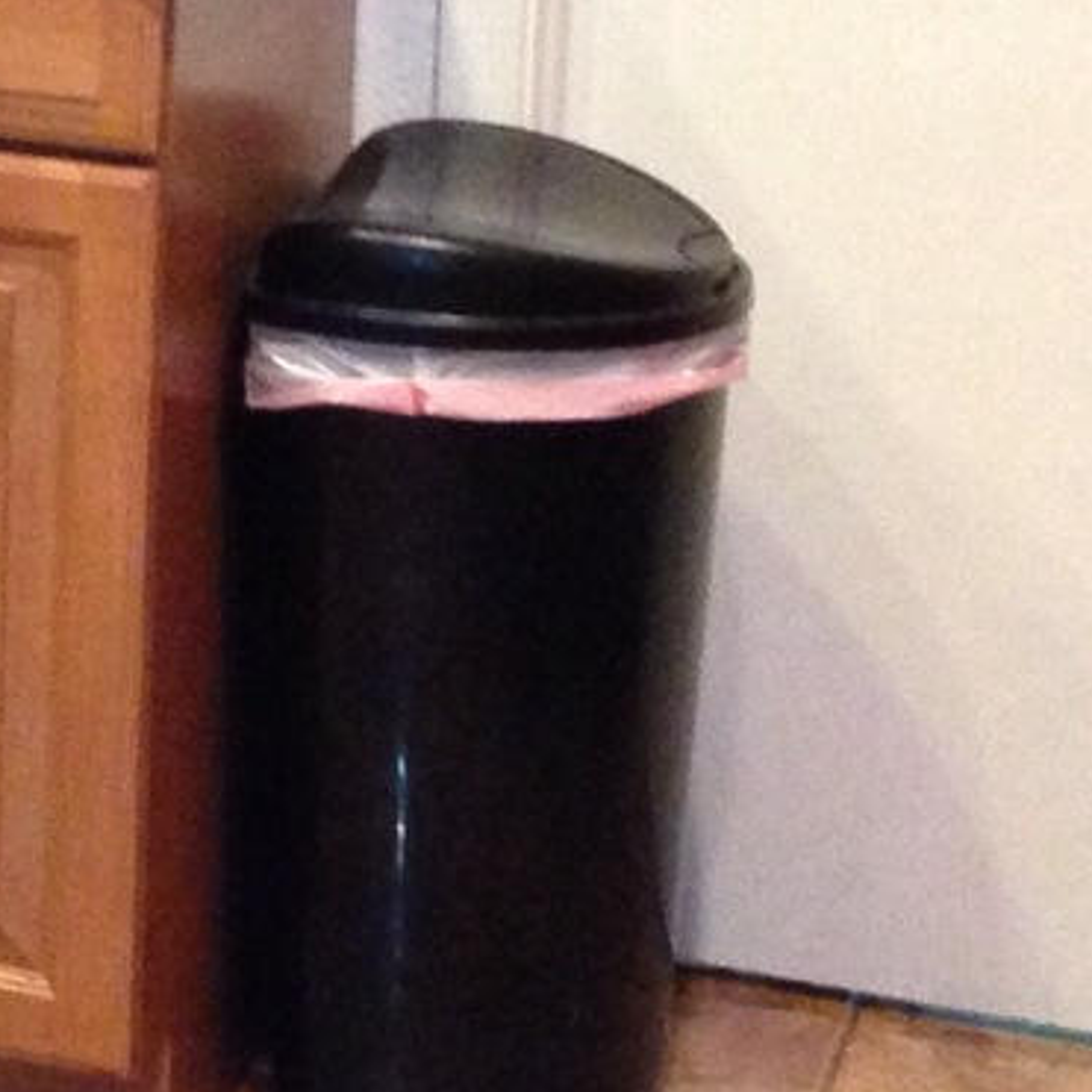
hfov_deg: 9.9
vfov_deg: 10.5
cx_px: -1286
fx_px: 5746
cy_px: -527
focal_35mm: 161
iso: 400
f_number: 2.4
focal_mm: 4.13
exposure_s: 1/20
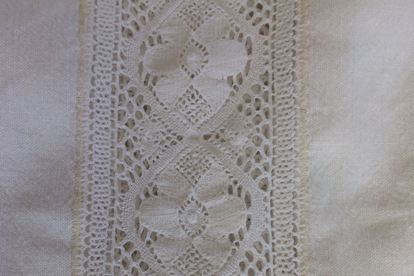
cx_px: 203
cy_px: 254
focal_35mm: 41
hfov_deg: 47.4
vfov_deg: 31.0
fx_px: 471
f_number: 2.2
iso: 32
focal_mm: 4.15
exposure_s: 1/107
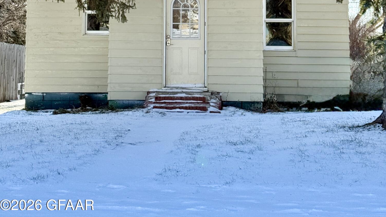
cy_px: -30
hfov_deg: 30.2
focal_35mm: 70
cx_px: 192
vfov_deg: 16.6
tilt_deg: +6.8
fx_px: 716
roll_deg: -0.6
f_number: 1.78
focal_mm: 6.76
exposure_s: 1/1795
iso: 100
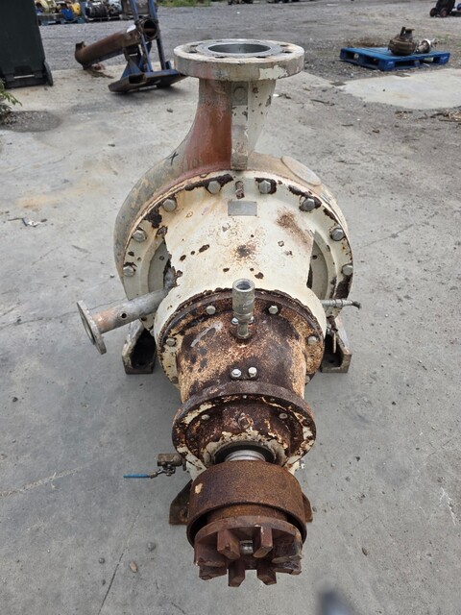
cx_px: 230
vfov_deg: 73.9
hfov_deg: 58.9
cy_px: 308
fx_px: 408
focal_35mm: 23
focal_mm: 6.3
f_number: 1.7
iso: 80
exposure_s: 1/6809
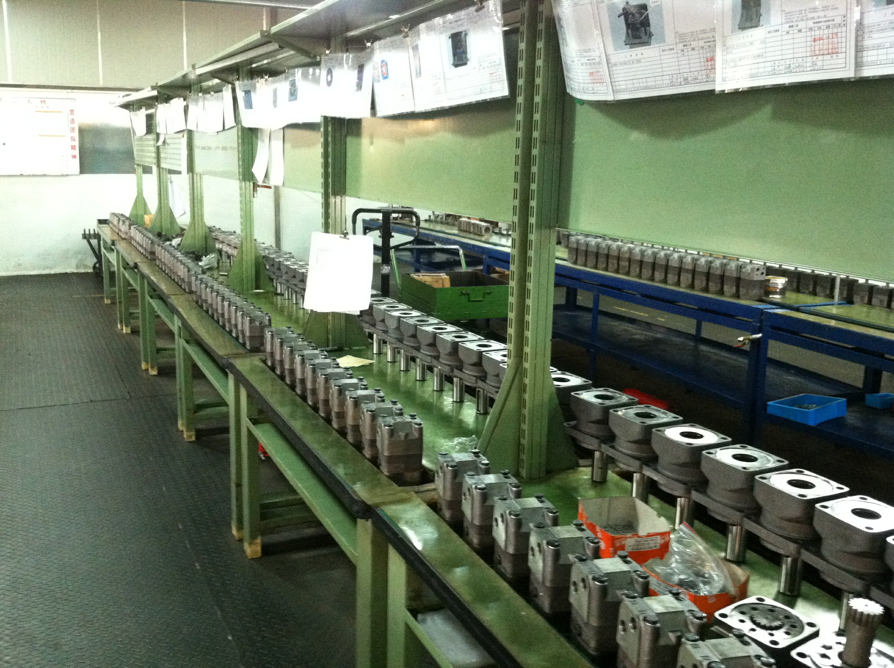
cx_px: 447
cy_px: 334
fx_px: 903
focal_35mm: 35
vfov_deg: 40.6
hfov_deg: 52.7
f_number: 2.8
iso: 500
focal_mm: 3.85
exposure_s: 1/15
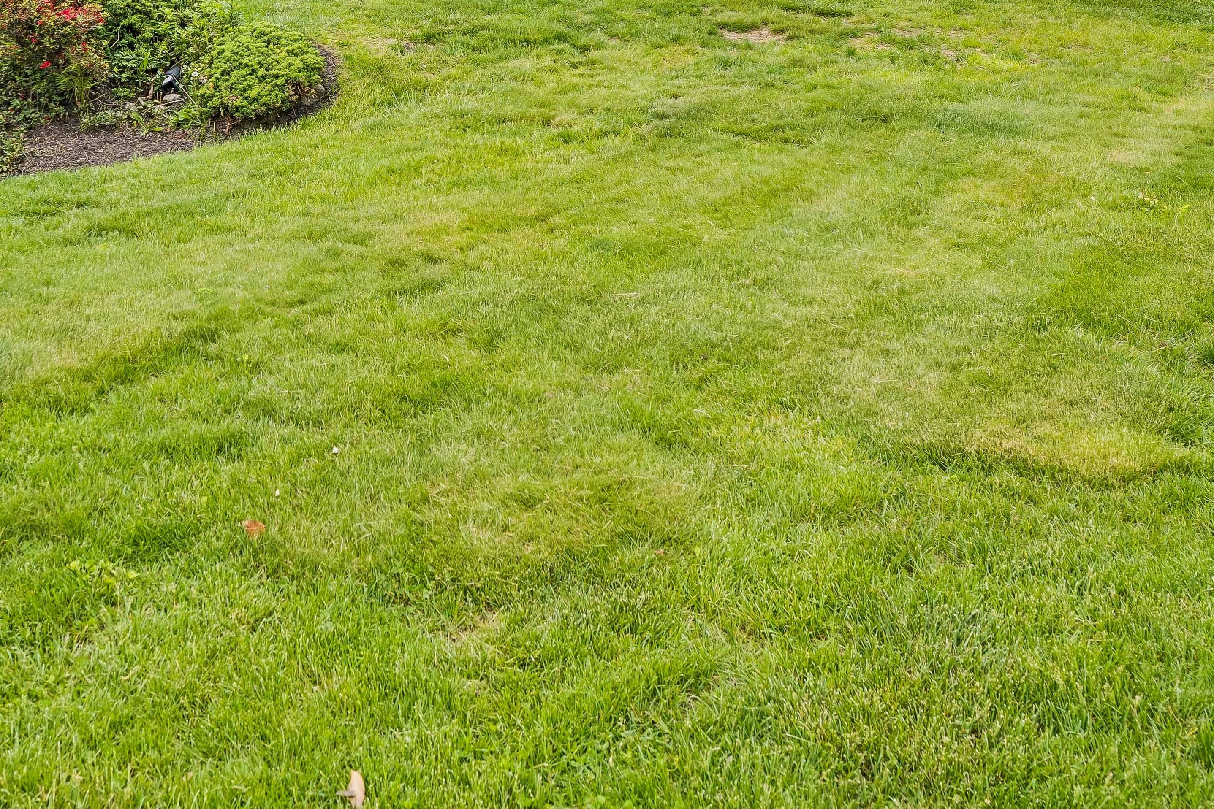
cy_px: -14
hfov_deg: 46.3
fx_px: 1381
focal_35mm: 41
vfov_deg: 30.2
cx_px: 353
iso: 200
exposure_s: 1/125
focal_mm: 16.8
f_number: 5.6
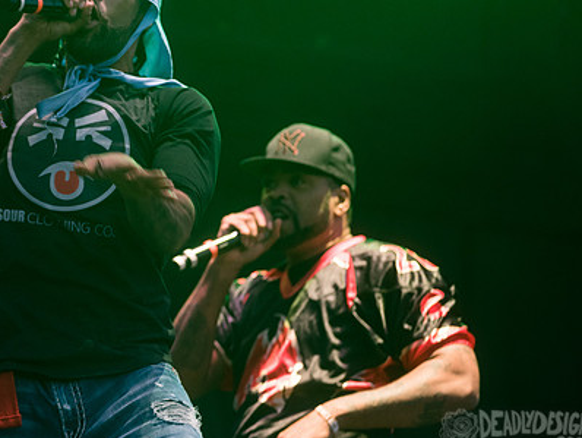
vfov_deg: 9.6
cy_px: 178
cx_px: 189
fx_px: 2591
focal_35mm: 154
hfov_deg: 12.8
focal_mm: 110
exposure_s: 1/320
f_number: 4
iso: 1600
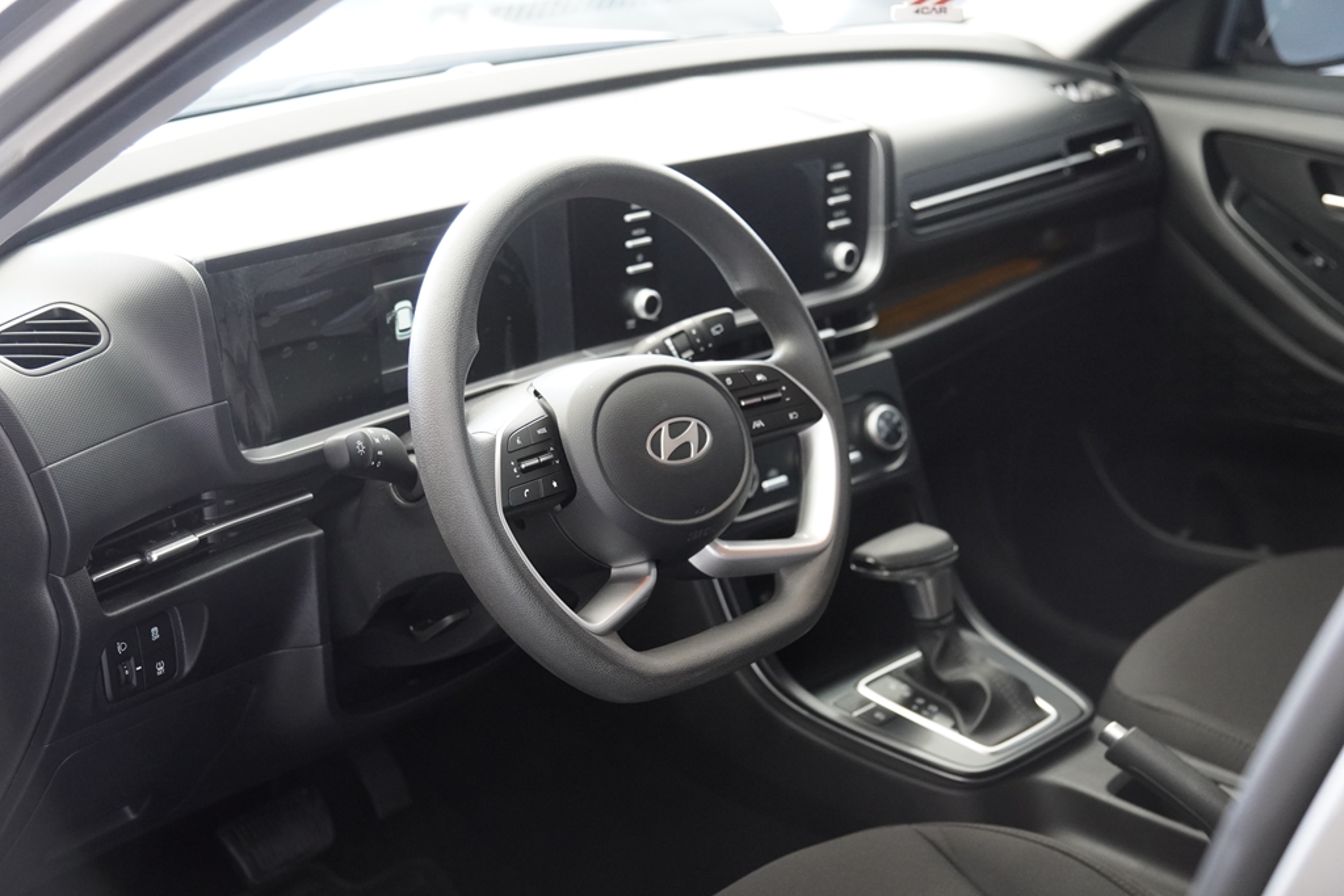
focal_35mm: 52
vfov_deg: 25.8
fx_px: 1960
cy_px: 448
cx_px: 672
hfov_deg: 37.8
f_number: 2.8
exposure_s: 1/160
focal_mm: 35
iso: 2000
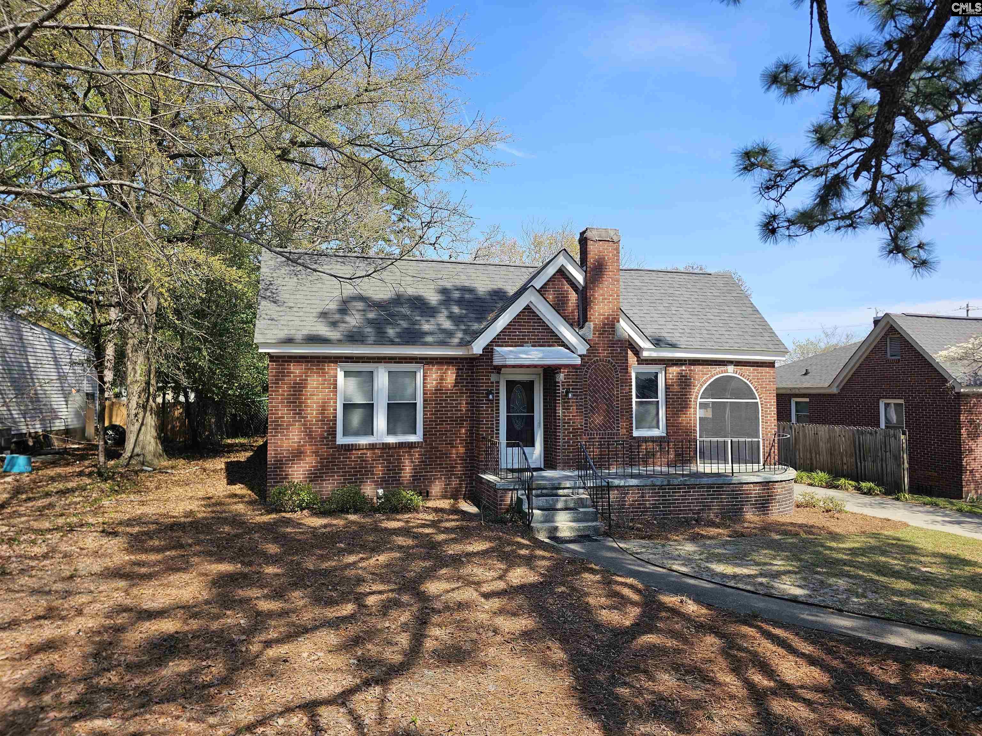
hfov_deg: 73.9
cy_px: 368
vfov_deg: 58.9
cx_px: 491
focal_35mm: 23
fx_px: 652
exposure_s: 1/331
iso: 10
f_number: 1.7
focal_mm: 6.3
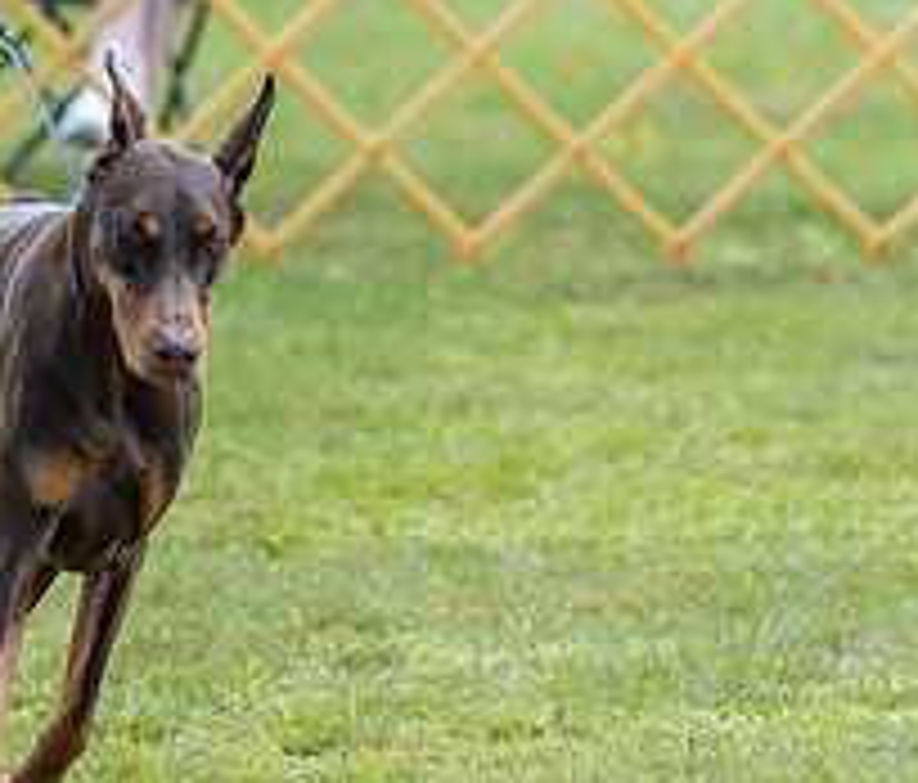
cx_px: -32
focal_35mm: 532
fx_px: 14835
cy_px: 22
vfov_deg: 3.0
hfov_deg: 3.5
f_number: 3.2
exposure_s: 1/500
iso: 100
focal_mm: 148
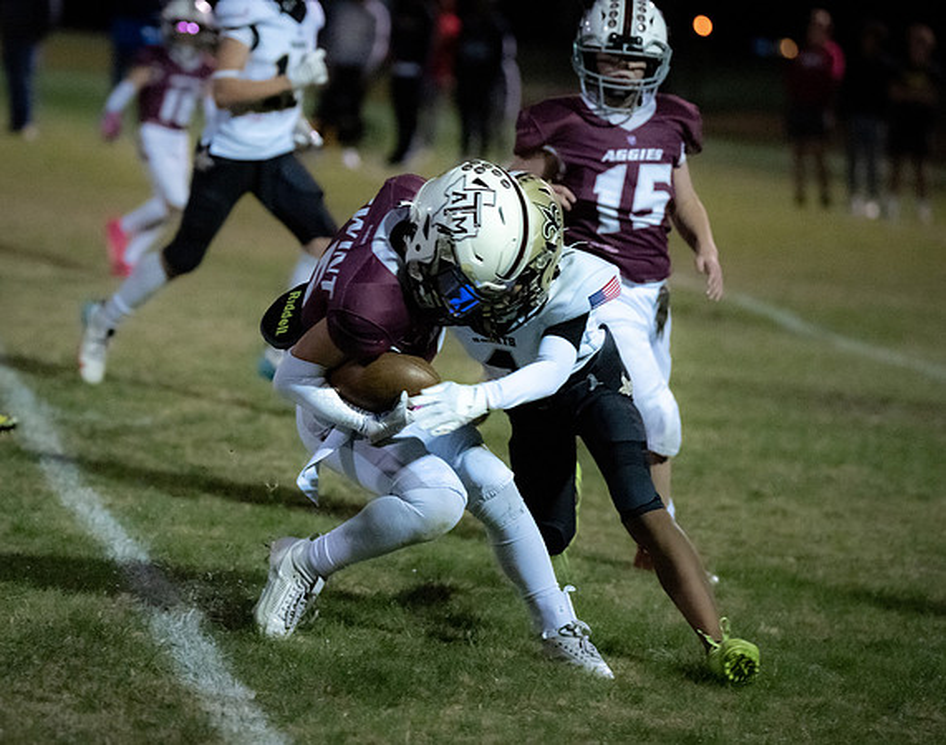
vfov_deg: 7.9
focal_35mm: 195
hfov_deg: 10.0
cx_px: 310
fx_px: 5420
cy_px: 359
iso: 12800
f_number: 2.8
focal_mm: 132
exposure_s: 1/1000
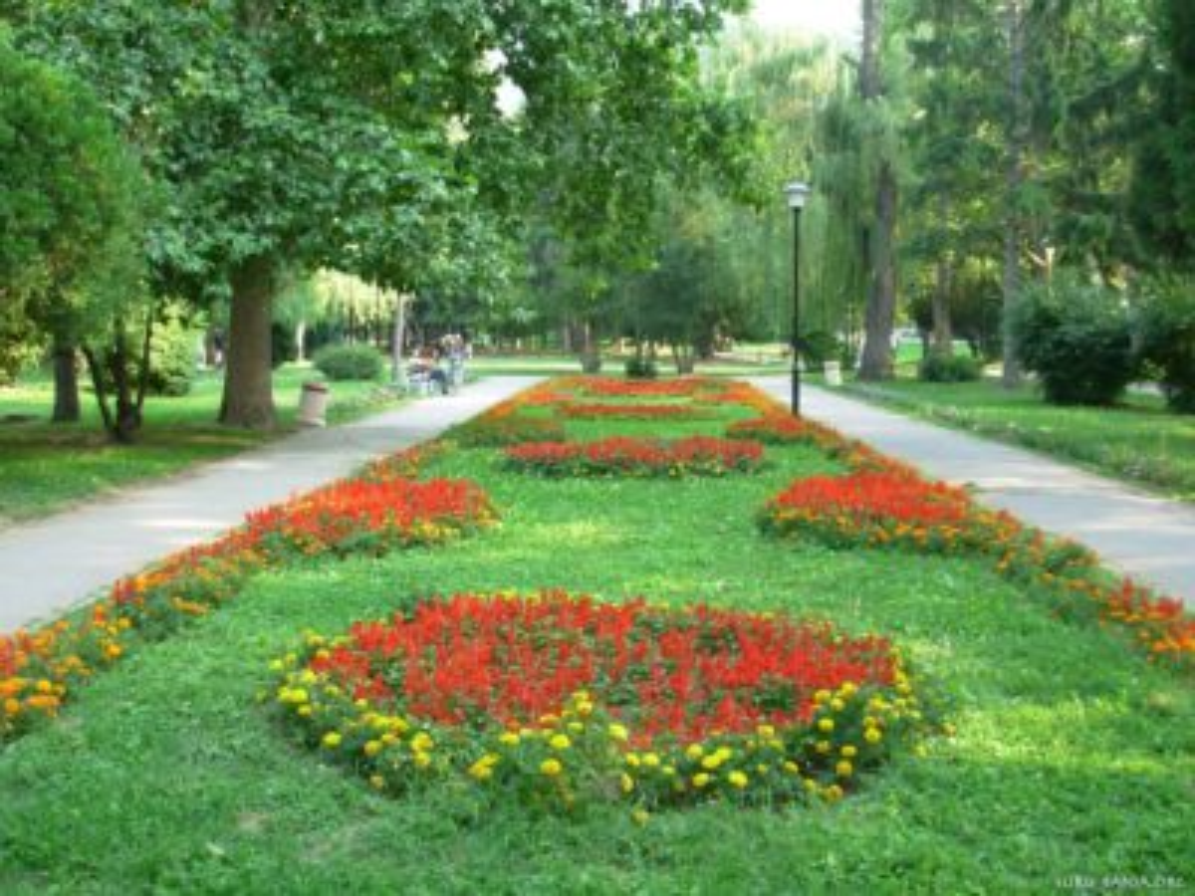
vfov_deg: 37.7
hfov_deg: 49.0
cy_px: 448
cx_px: 598
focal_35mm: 38
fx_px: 1312
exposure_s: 1/49.4
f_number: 2.9
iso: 50
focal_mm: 6.3
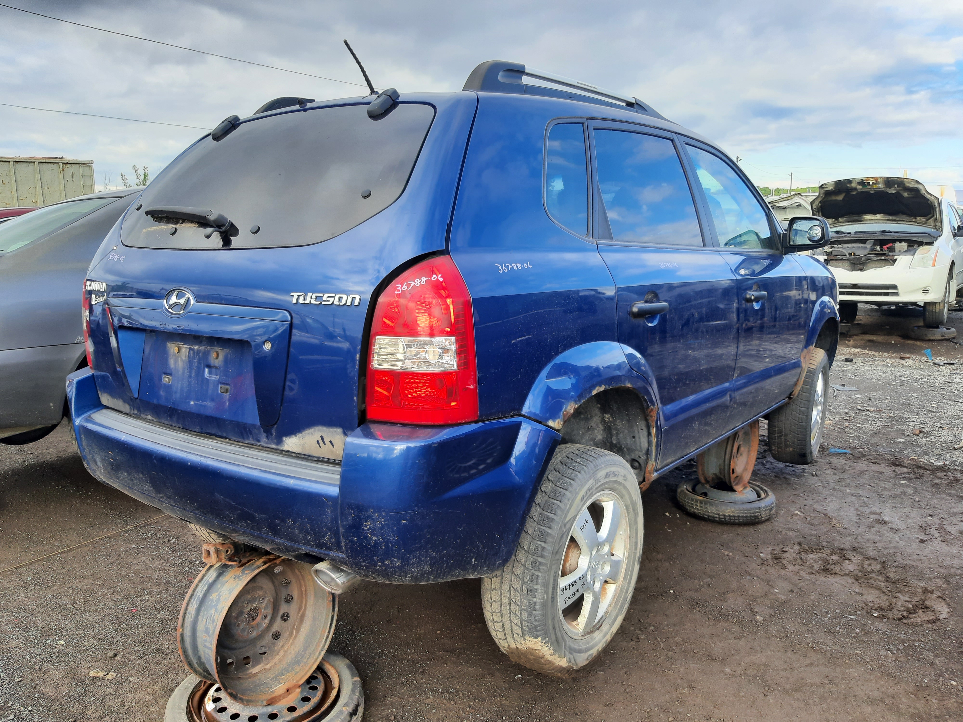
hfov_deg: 67.3
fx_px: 723
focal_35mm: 26
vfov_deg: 53.1
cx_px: 482
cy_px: 361
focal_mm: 3.92
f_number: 1.7
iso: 40
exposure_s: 1/283
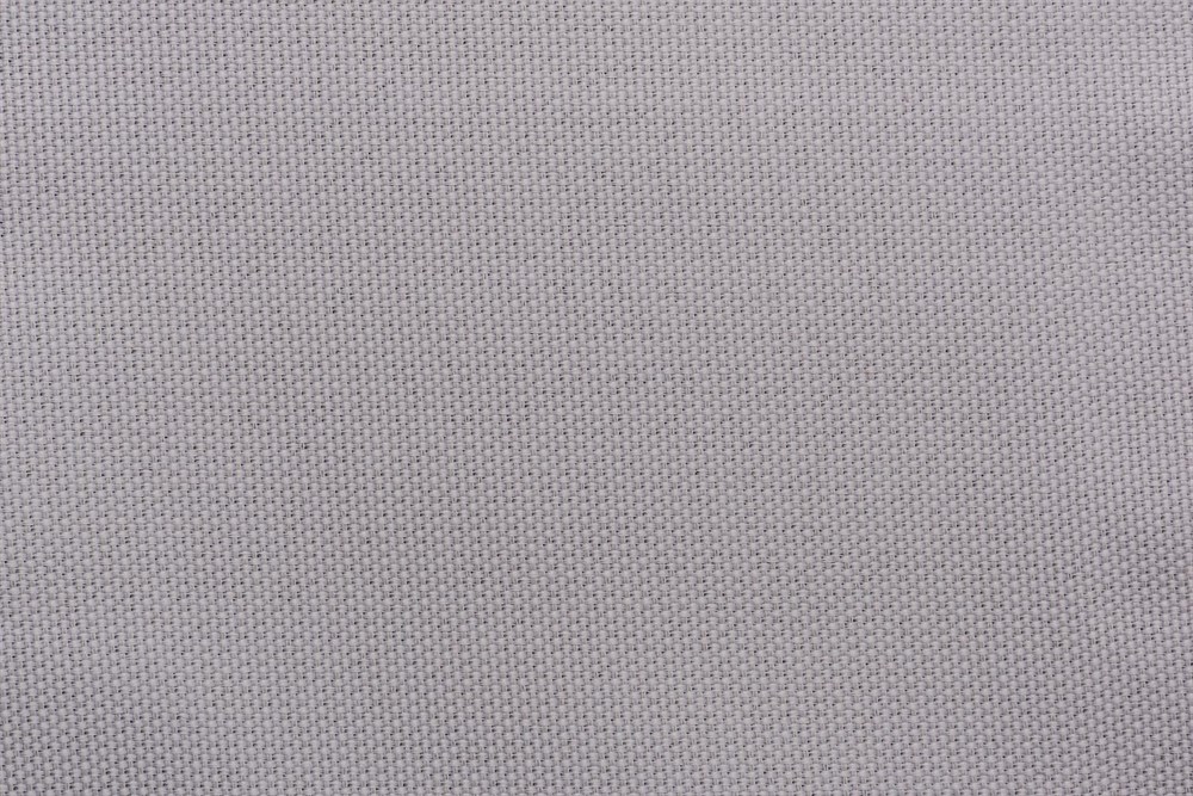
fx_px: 2817
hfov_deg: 23.9
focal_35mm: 85
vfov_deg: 16.1
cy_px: 398
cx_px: 596
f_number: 11
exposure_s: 1/100
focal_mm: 85
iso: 64
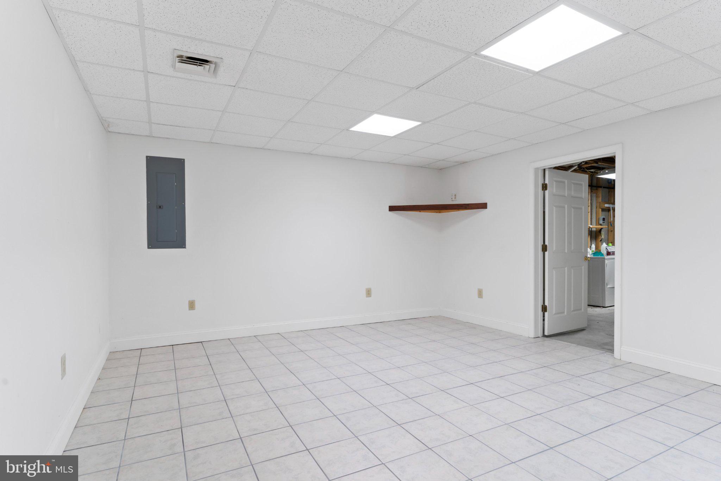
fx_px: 360
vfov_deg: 67.4
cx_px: 360
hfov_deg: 90.0
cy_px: 240
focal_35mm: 18
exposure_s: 1/6
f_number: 8
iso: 500
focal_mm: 18
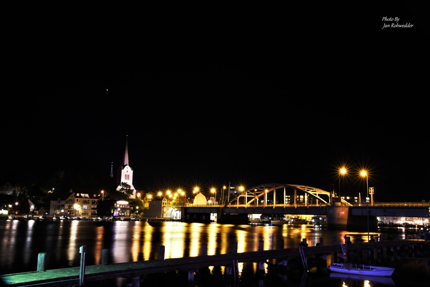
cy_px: 144
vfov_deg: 35.1
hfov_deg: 50.7
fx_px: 454
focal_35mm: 38
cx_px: 215
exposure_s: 13
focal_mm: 38
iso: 1000
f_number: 20
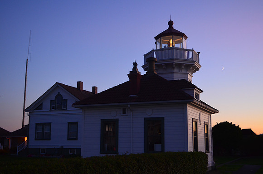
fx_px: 328
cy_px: 87
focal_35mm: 45
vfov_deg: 29.7
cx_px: 132
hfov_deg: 43.7
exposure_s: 1/60
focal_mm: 30
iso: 720
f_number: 4.5
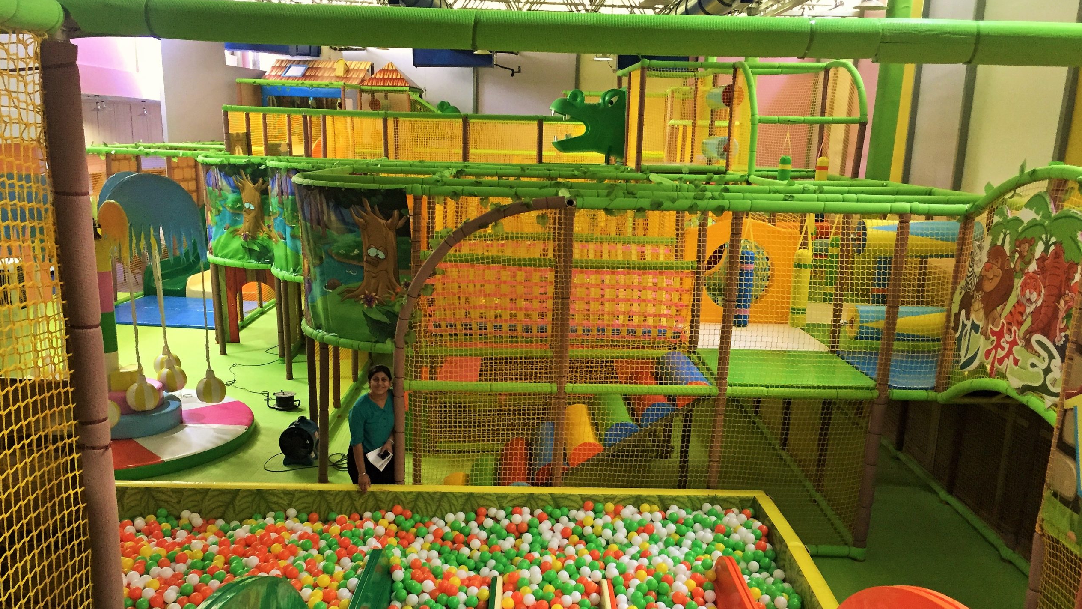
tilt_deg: -15.3
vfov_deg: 36.4
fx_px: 918
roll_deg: -2.2
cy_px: 389
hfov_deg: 61.0
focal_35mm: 32
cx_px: 539
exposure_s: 1/33
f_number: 2.2
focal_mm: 4.15
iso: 250
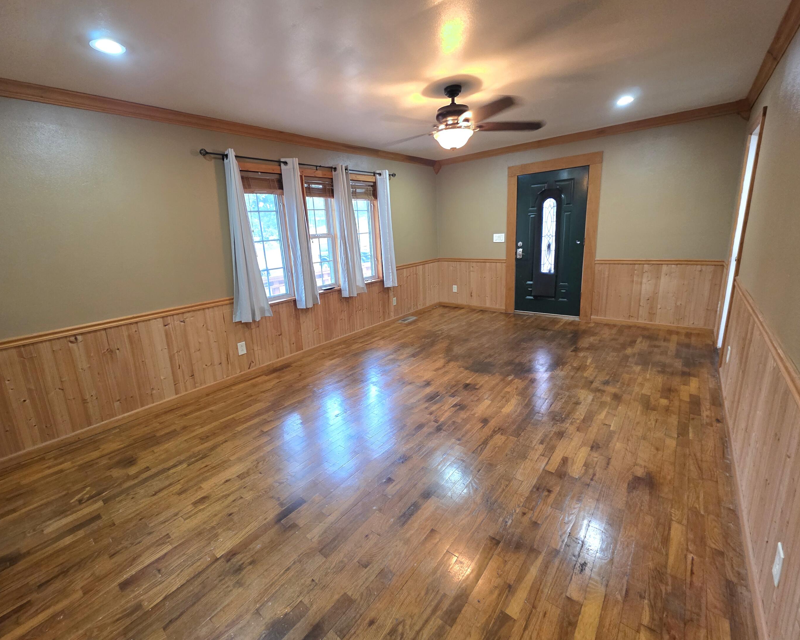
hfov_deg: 100.5
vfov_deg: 88.0
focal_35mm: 14
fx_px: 331
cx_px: 370
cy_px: 312
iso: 500
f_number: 1.9
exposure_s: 1/60.2
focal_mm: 2.2
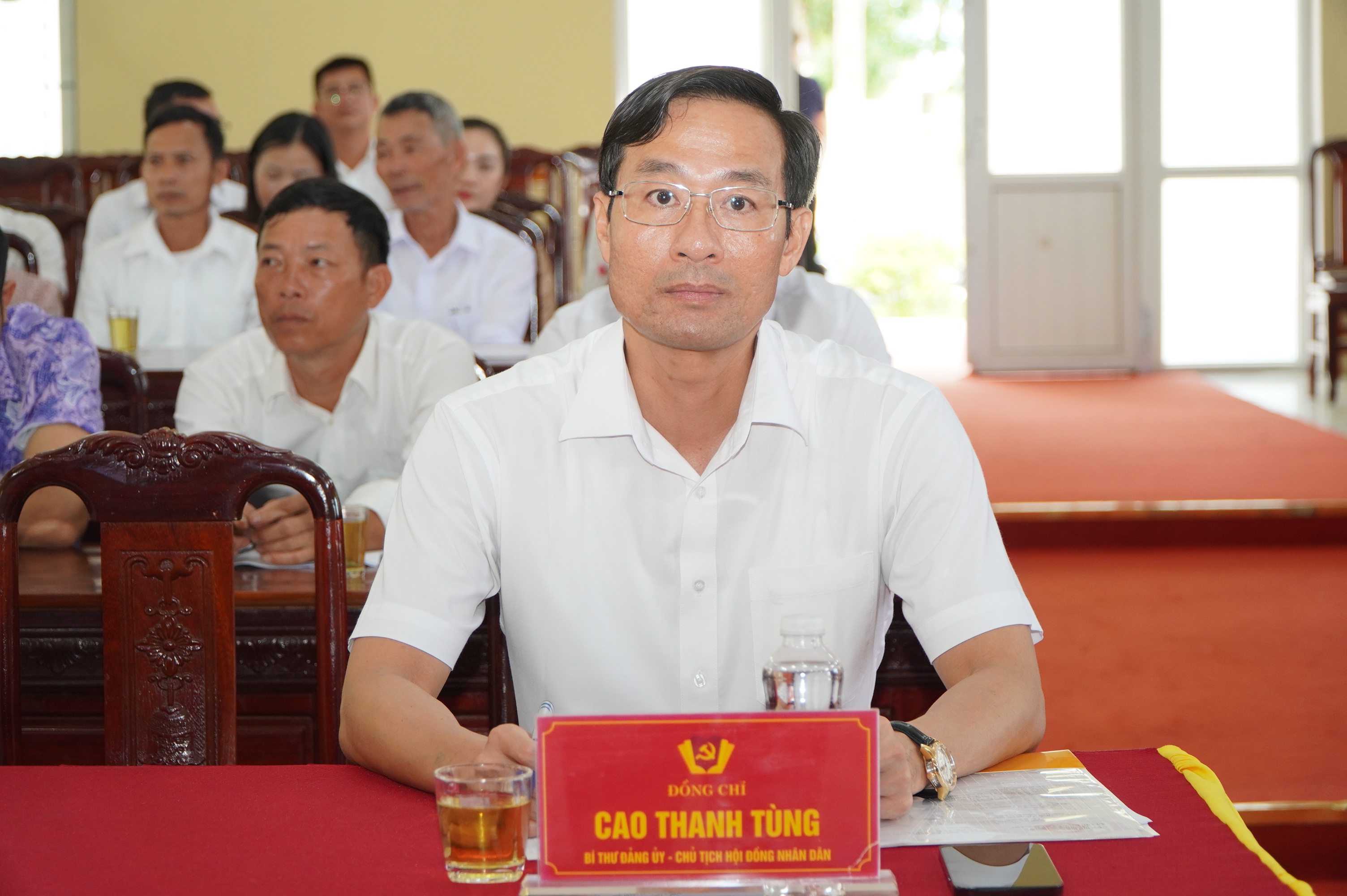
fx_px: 3084
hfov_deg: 24.6
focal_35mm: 82
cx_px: 674
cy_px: 448
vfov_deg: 16.5
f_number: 4
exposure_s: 1/100
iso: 500
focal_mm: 55
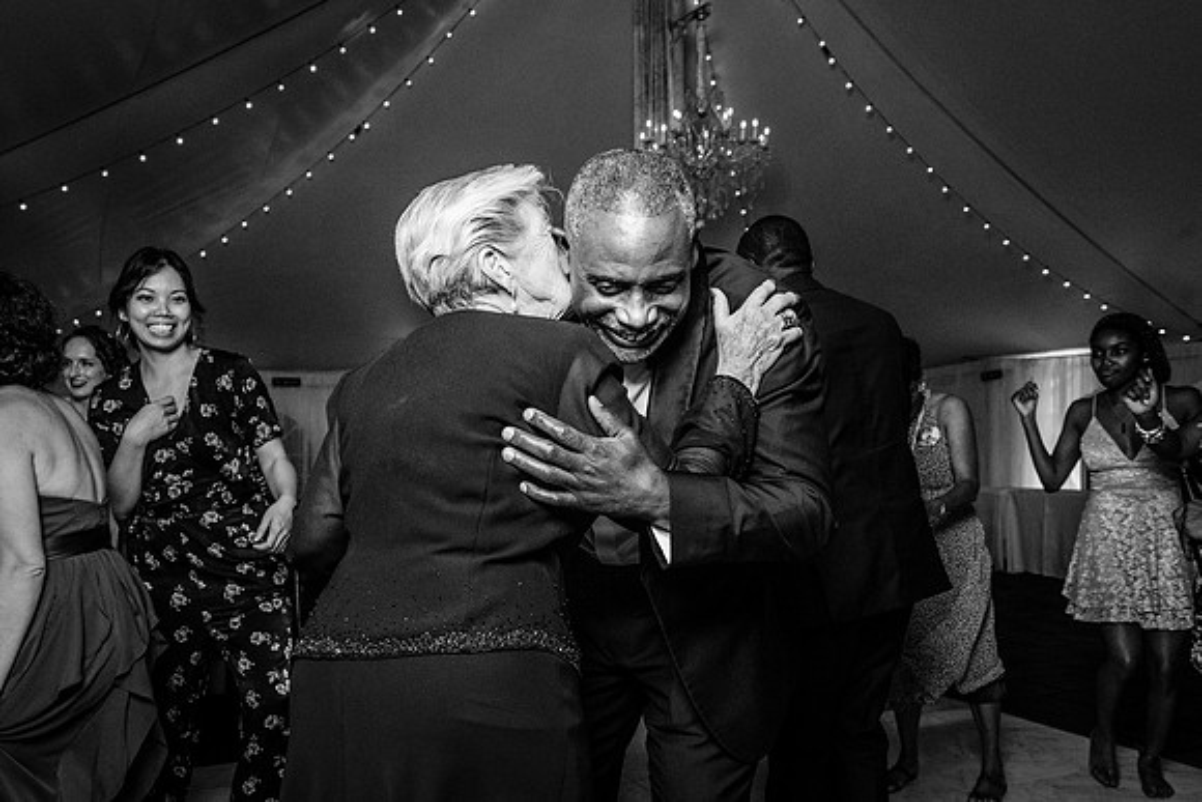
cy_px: 459
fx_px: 1101
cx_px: 564
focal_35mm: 33
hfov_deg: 57.2
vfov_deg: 39.9
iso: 1600
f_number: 5.6
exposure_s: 1/200
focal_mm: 28
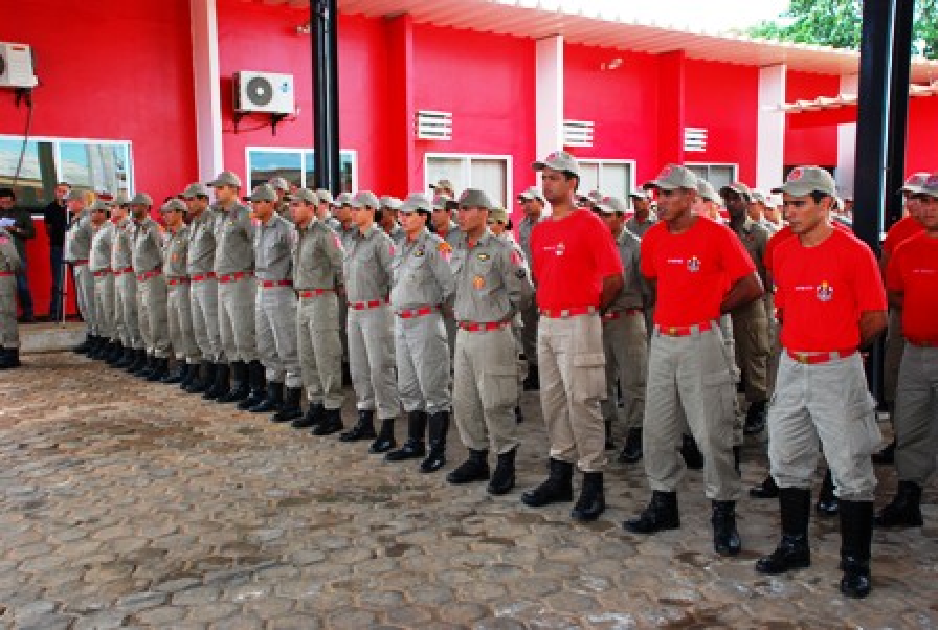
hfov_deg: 53.0
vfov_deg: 37.1
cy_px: 315
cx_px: 469
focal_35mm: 36
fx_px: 940
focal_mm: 24
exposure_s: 1/60
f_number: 10
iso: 320
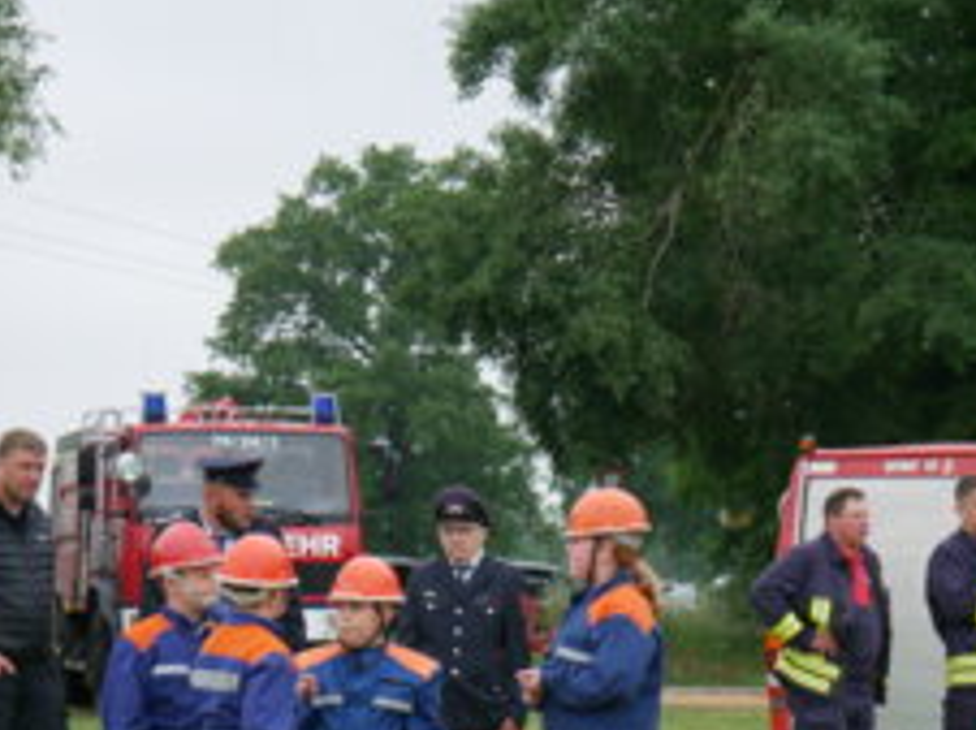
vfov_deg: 9.9
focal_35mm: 149
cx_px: 514
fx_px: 4197
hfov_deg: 13.3
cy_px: 639
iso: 200
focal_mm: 42
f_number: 5.6
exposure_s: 1/200
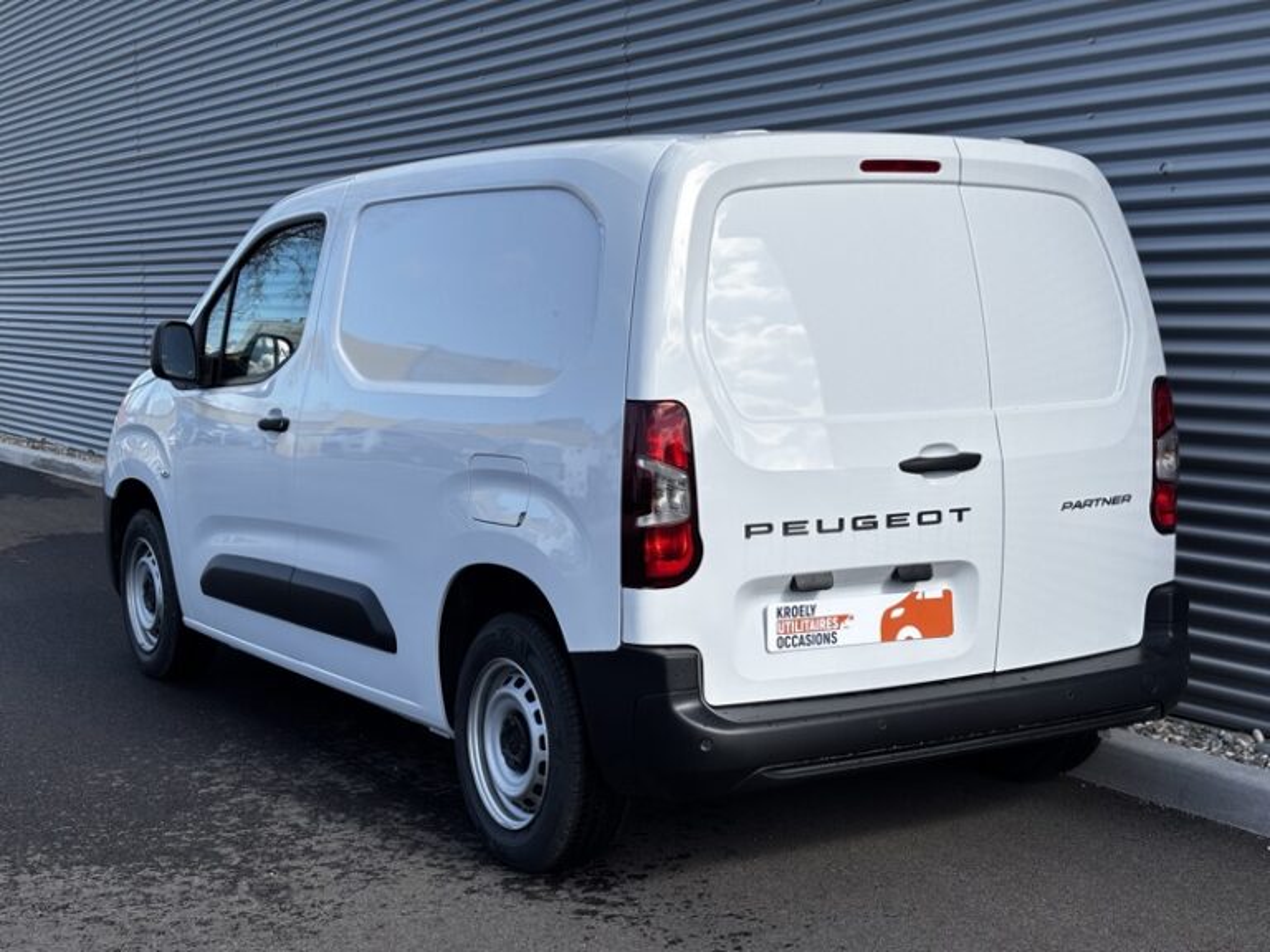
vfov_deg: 28.0
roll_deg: +0.1
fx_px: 1908
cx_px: 635
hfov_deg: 36.8
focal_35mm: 52
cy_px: 476
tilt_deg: -6.2
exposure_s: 1/2193
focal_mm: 5.96
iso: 40
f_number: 1.6
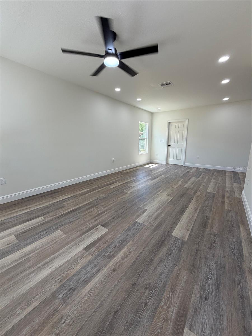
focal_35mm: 14
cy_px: 168
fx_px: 136
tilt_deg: -11.2
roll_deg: -0.1
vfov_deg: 102.1
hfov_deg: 85.7
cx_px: 126
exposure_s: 1/121
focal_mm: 2.22
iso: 64
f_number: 2.2
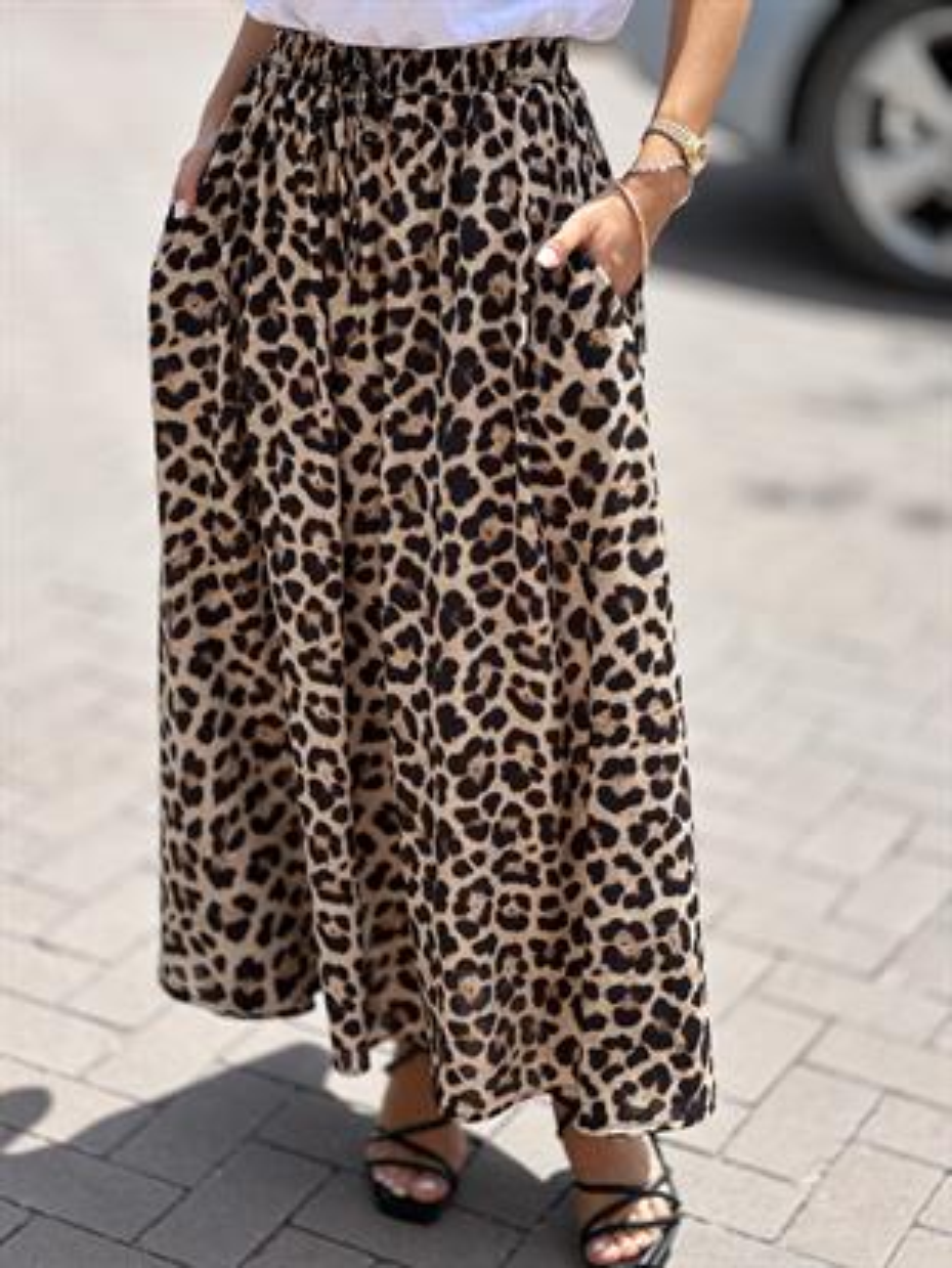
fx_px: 2822
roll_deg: +1.4
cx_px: 476
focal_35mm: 77
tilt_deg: -19.4
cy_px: 634
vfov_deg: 25.3
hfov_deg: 19.1
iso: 32
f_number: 2.8
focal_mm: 9
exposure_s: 1/384
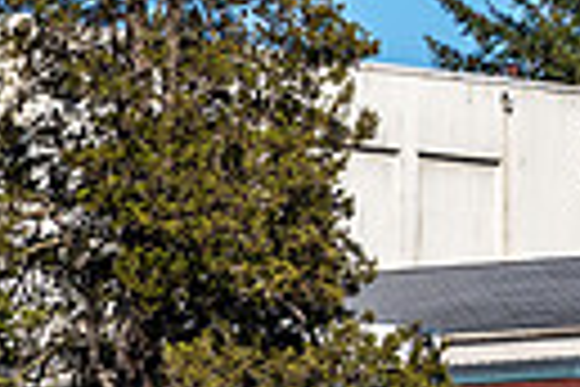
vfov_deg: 3.8
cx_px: 1148
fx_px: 5751
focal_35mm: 357
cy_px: -217
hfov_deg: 5.6
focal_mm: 70
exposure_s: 1/1250
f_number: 6.3
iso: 100
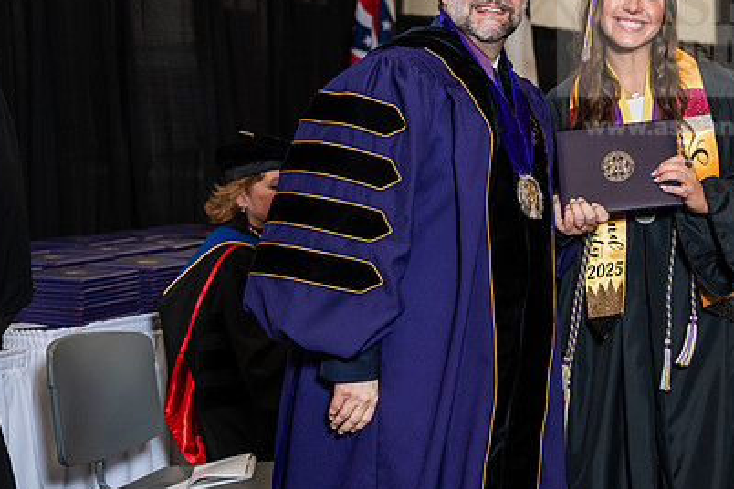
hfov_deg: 20.1
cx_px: 502
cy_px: 165
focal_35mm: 101
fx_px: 2059
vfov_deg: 13.5
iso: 1250
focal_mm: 70
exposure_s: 1/200
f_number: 4.5
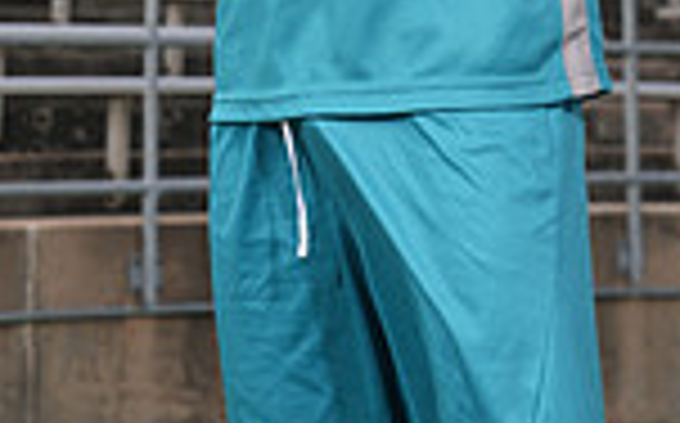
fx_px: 3943
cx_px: 342
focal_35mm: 213
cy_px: -549
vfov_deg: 5.9
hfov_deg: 9.9
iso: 100
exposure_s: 1/200
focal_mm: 70
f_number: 8
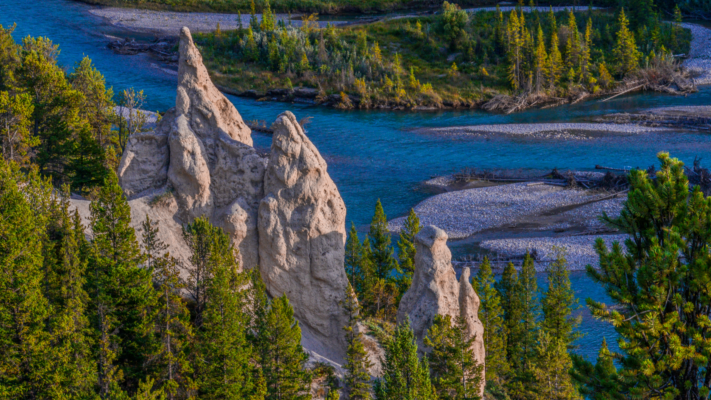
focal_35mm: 153
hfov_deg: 14.0
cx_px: 396
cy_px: 172
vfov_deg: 7.9
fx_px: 2884
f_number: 22
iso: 400
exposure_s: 1/100
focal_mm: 130
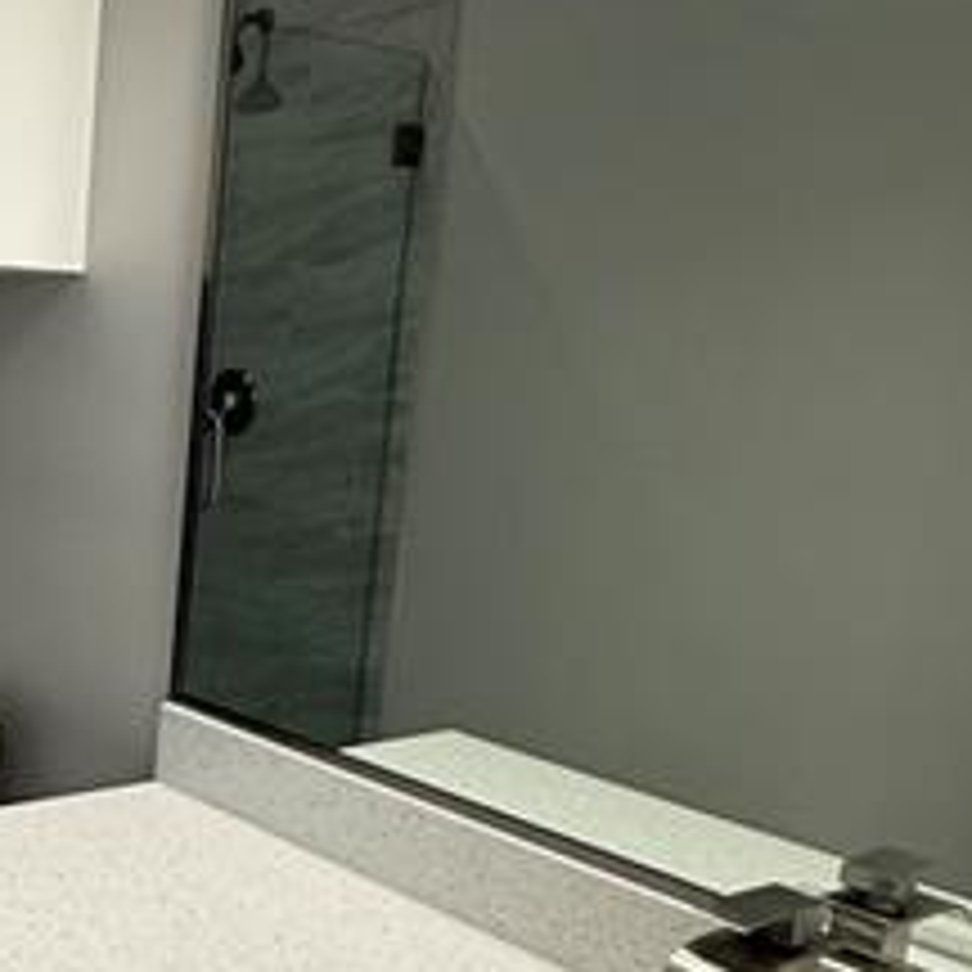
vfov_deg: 38.3
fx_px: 1398
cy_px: 549
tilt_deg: -9.8
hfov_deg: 33.1
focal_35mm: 44
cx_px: -122
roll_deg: -2.7
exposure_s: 1/120
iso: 160
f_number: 2.2
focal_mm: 2.22
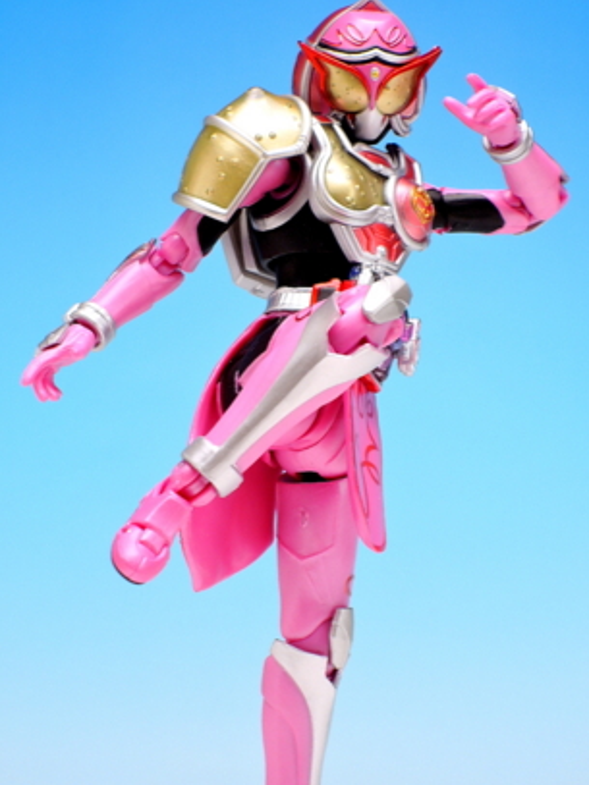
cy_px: 451
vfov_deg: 15.3
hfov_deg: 11.5
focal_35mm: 129
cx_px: 323
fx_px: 2928
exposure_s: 1/2
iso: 80
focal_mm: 22.4
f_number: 5.8
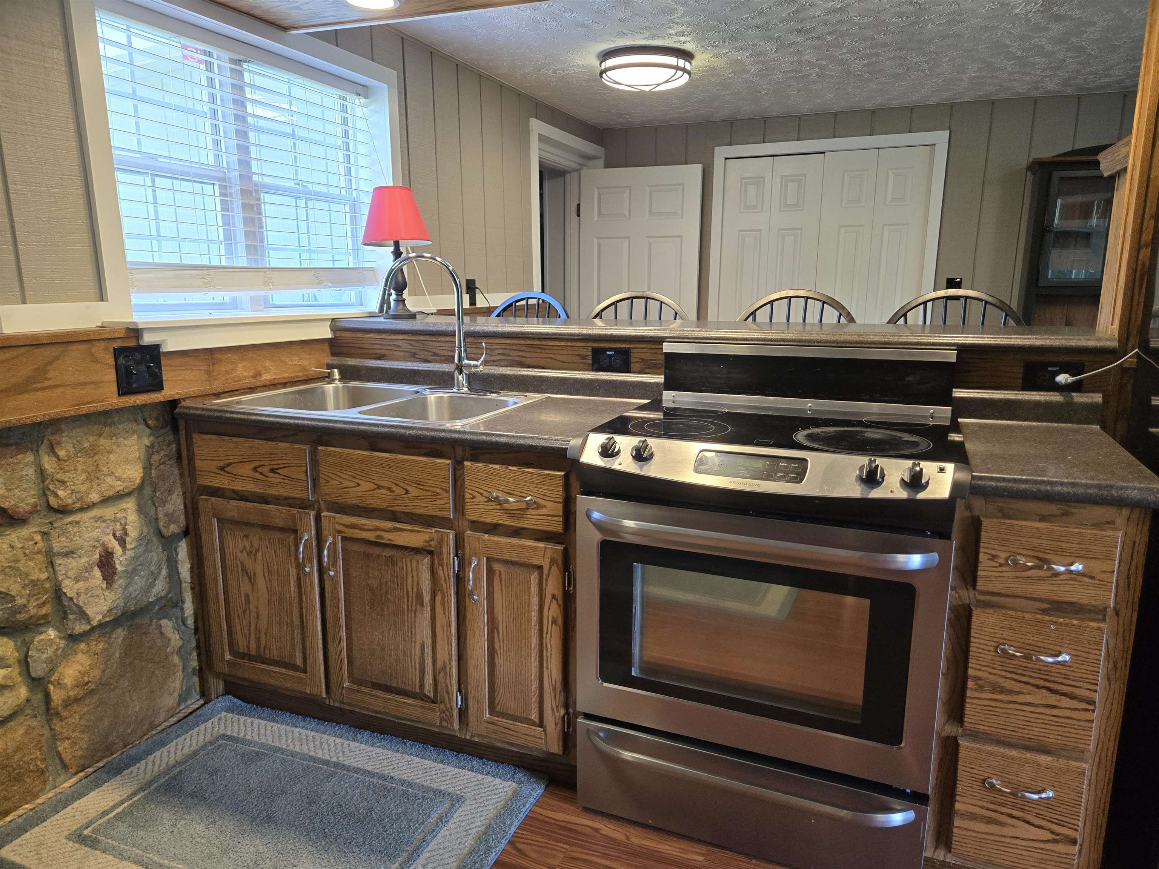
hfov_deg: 73.9
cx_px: 580
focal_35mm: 23
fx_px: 770
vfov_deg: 58.9
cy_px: 434
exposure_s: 1/120
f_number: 1.8
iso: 250
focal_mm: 5.4
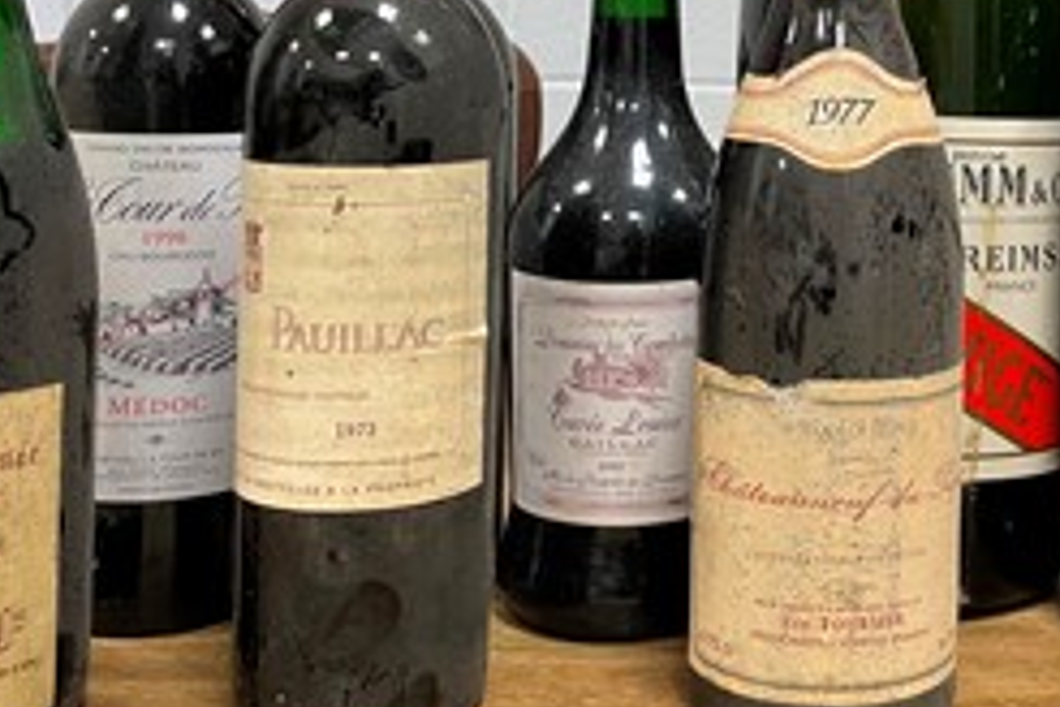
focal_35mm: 55
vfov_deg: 23.9
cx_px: 806
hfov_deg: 35.4
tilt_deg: -0.9
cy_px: 54
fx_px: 1619
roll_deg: -1.2
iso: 80
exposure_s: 1/50
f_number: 1.6
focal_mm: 4.2
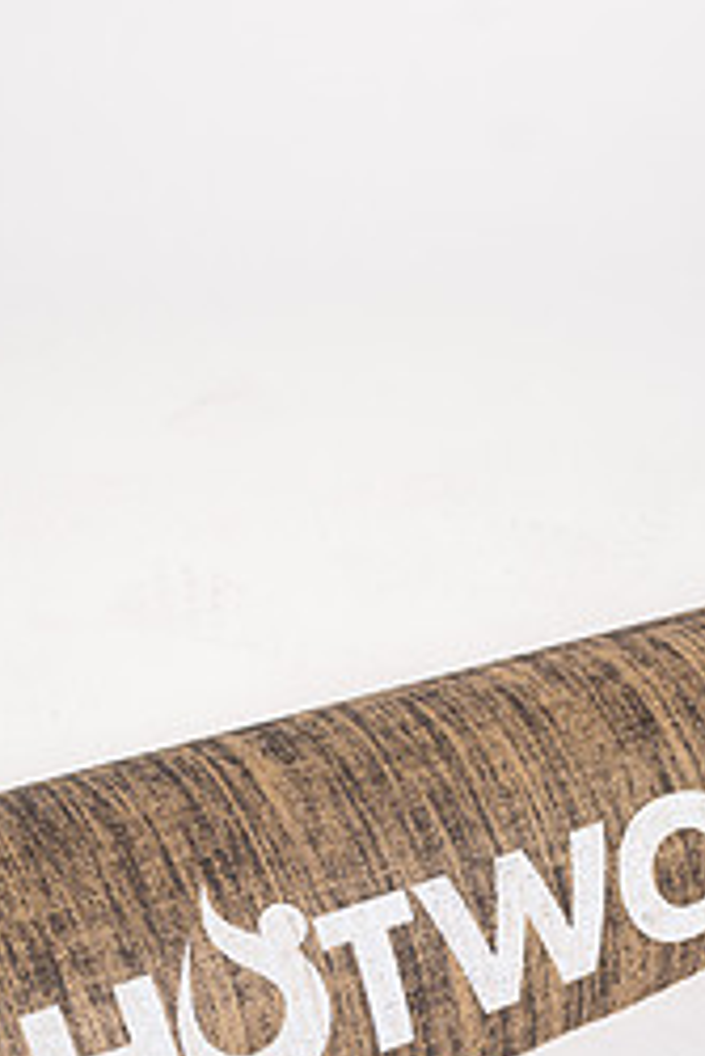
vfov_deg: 22.5
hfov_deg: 15.2
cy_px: 714
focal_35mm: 90
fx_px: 2640
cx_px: 435
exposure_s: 1/160
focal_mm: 50
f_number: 4
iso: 200
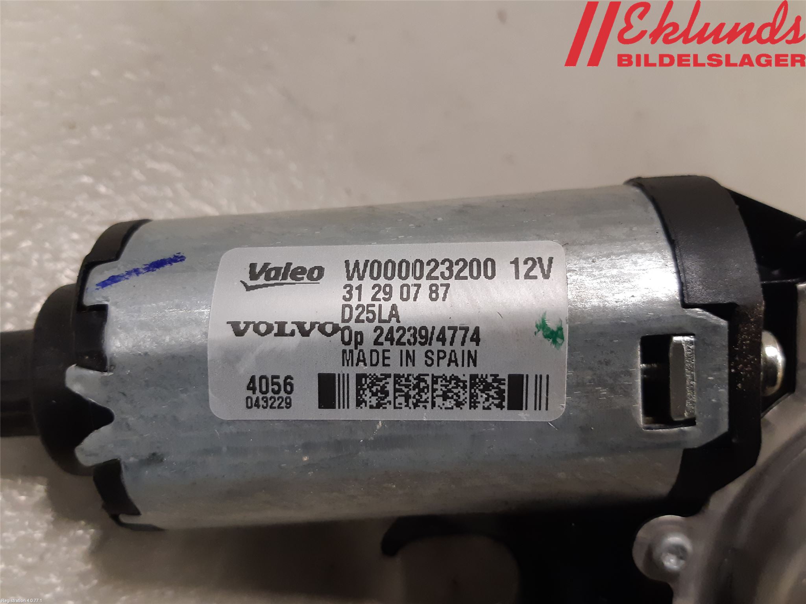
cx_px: 403
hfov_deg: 67.3
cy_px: 302
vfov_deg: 53.1
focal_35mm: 26
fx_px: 605
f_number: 1.7
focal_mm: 3.93
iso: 160
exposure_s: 1/50
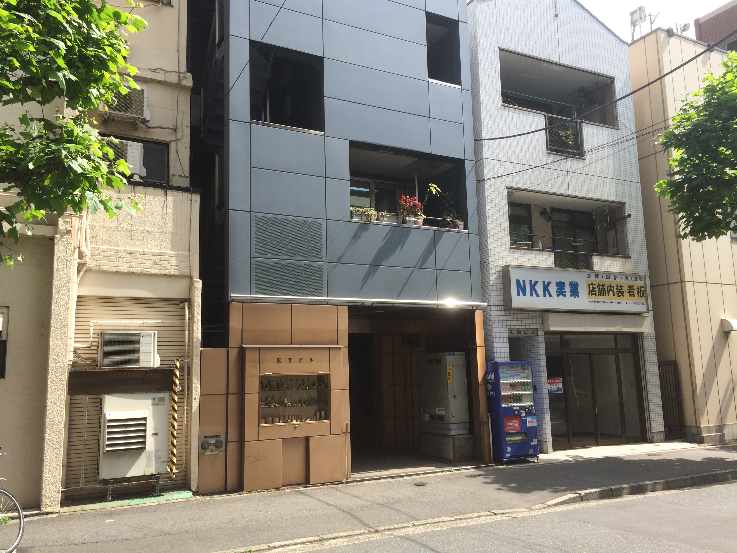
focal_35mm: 29
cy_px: 276
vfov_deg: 48.2
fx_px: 617
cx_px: 368
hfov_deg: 61.7
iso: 32
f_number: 2.2
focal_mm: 4.15
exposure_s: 1/1208
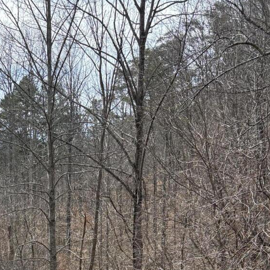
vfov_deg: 19.2
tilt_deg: -12.4
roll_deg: -1.3
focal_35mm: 82
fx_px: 724
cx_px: 78
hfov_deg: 21.0
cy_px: 373
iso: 64
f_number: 1.6
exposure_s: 1/1667
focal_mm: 5.96
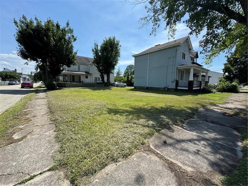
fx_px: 100
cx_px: 124
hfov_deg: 102.1
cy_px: 93
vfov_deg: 85.7
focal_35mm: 14
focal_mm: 2.22
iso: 50
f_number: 2.2
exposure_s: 1/980
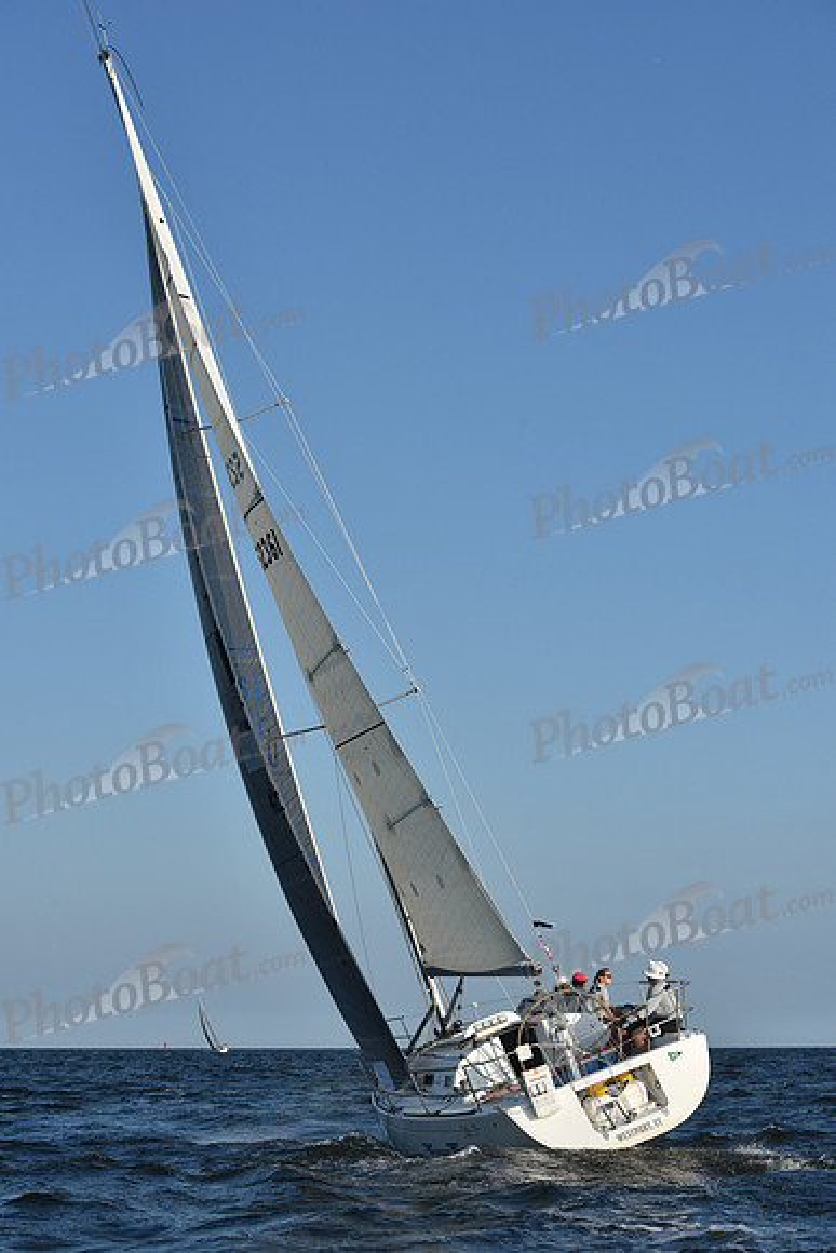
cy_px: 626
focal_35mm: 70
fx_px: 2437
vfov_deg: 28.8
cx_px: 418
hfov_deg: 19.5
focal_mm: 70
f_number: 9
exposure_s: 1/1250
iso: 320
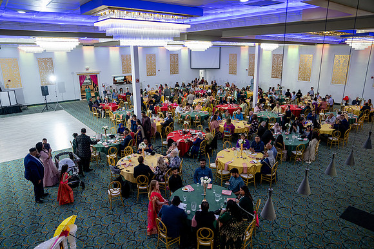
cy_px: 124
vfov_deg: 53.2
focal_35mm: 24
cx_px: 187
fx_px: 249
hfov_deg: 73.7
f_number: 2.8
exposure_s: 1/125
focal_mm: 24
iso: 1250
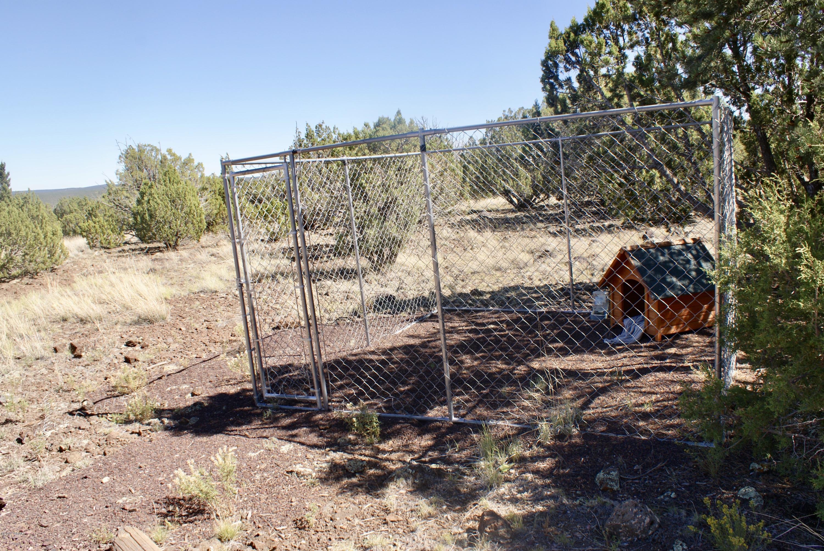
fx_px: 619
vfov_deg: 48.0
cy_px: 276
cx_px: 412
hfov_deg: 67.3
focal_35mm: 27
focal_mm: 18
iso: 100
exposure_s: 1/80
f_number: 10
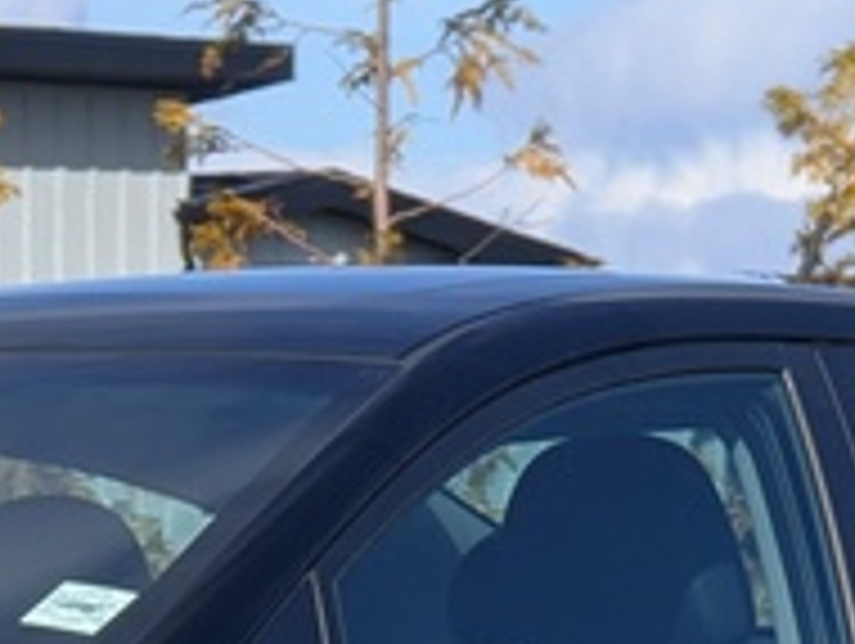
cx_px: -36
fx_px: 14121
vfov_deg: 2.6
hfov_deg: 3.5
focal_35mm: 571
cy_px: 950
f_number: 3.5
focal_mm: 19
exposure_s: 1/536
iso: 30
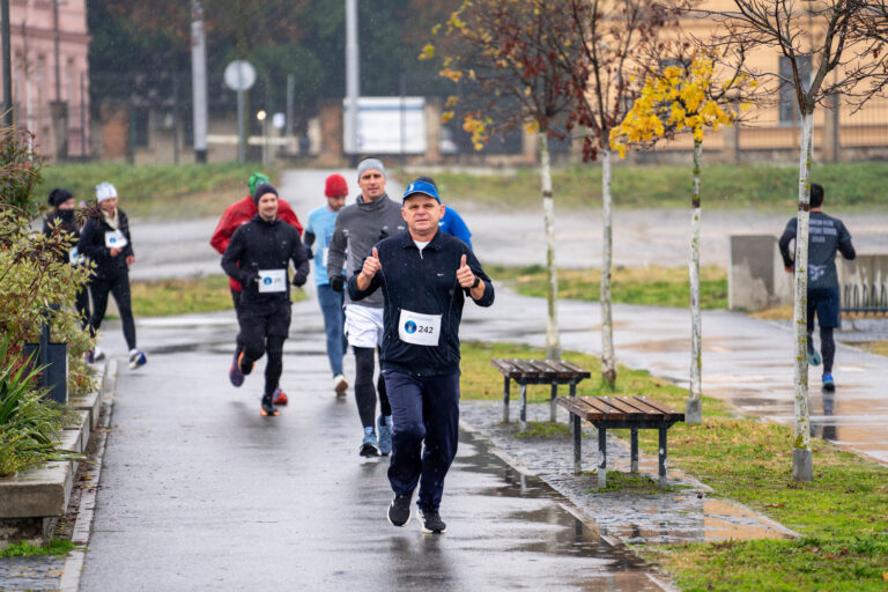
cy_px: 296
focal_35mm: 201
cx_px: 444
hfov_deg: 10.2
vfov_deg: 6.8
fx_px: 4964
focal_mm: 200
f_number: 4
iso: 640
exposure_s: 1/500
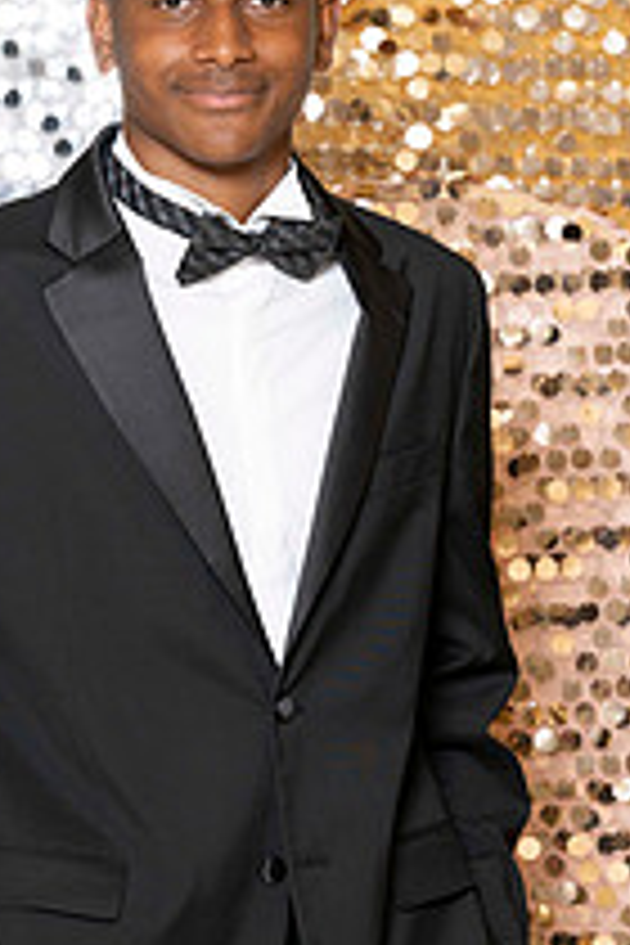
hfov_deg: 4.4
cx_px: 171
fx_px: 8163
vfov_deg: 6.6
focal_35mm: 311
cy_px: 526
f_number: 5.6
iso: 250
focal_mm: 145
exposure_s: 1/200
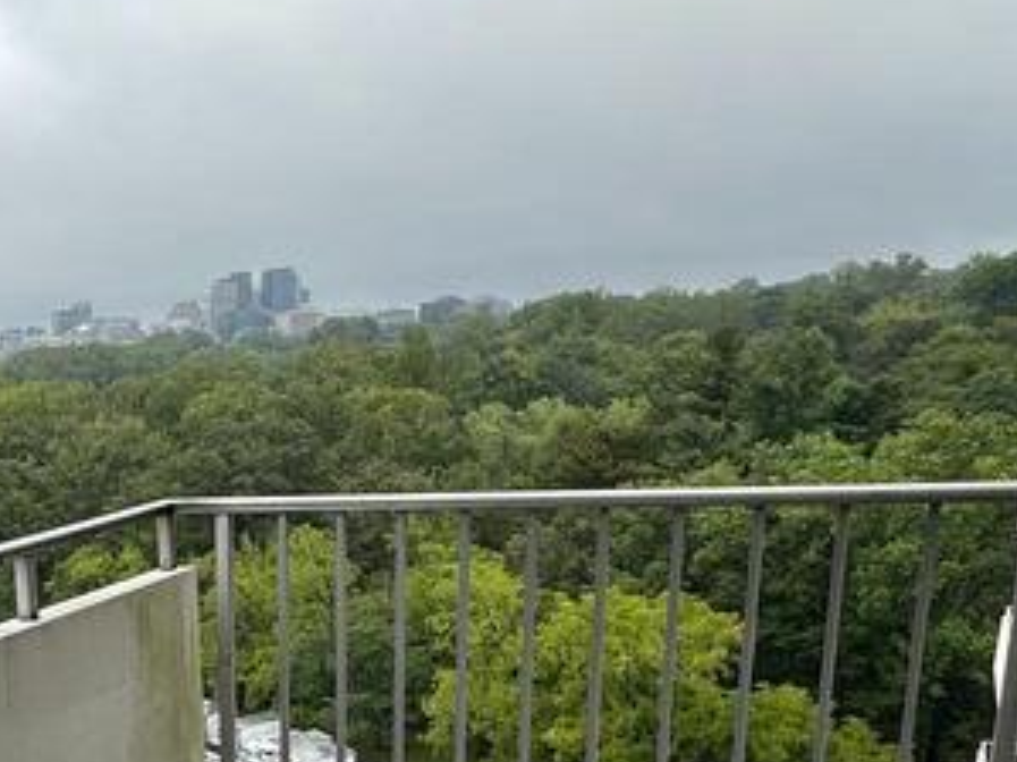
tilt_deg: -17.5
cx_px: -95
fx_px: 1410
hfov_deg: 34.4
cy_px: 816
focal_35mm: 48
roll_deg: +4.3
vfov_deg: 27.9
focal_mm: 2.22
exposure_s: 1/400
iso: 40
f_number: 2.2
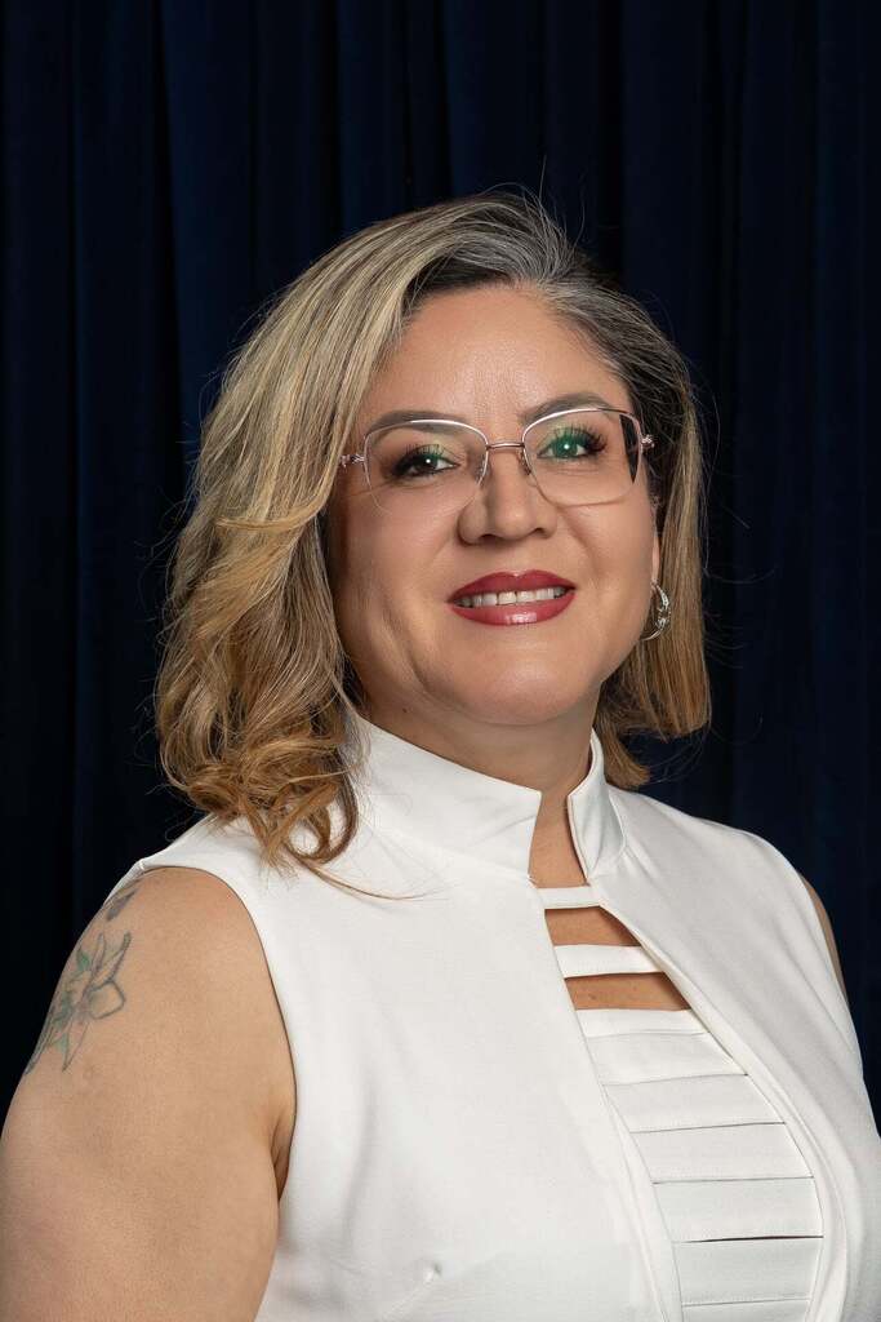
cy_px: 661
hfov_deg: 16.1
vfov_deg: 23.9
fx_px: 3119
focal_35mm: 85
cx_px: 440
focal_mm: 85
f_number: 8
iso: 100
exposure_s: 1/200
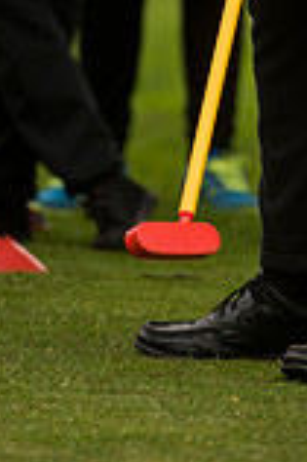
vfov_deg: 2.4
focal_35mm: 856
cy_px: -187
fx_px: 10973
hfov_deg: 1.6
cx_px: 164
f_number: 5.6
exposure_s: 1/1250
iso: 400
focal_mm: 300
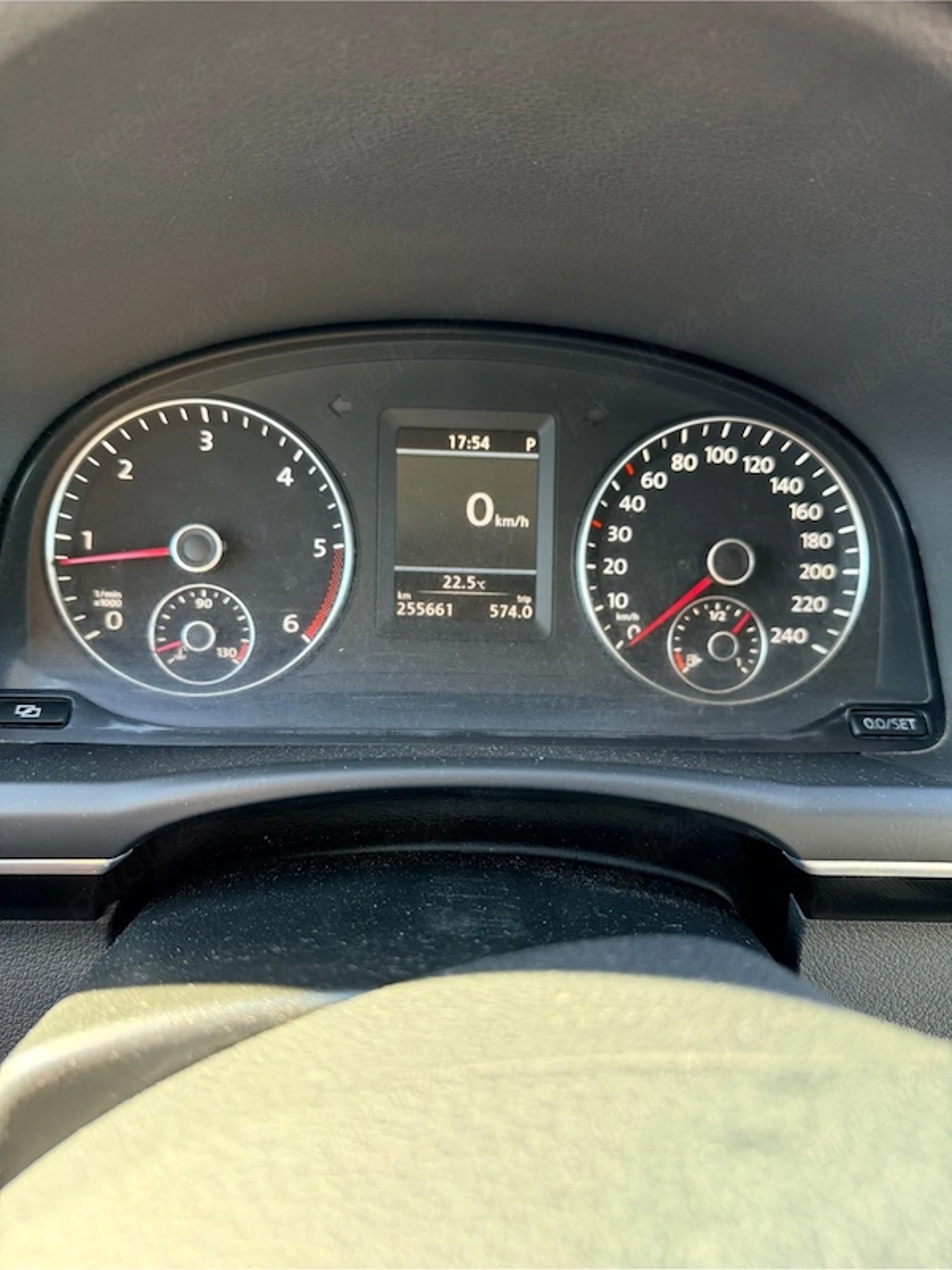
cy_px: 635
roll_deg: -1.8
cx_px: 476
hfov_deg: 56.8
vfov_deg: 71.6
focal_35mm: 24
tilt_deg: -30.8
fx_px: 880
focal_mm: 6.76
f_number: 1.78
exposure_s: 1/159
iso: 200
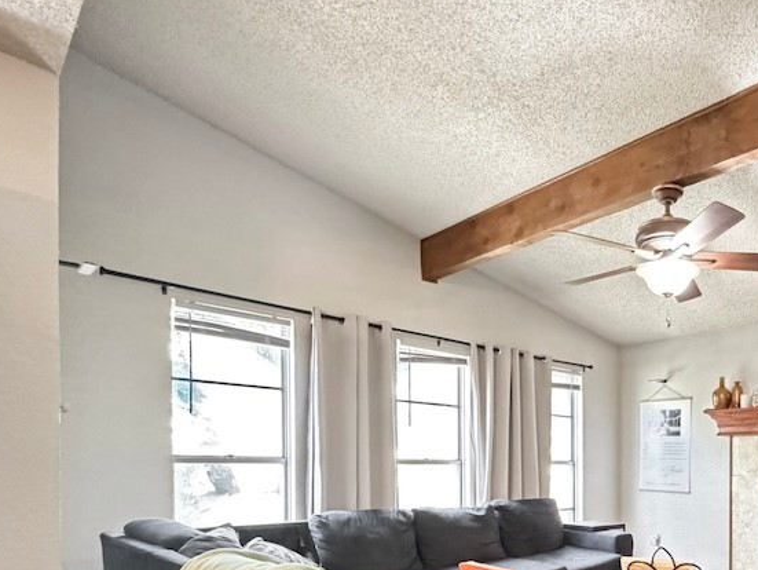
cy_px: 493
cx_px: 642
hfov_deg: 59.9
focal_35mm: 26
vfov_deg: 48.5
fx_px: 570
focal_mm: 2.22
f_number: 2.2
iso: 2500
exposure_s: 1/30
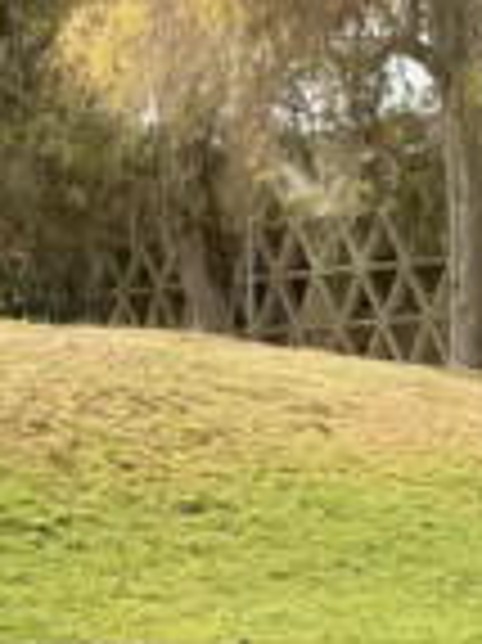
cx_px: 135
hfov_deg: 11.0
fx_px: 2492
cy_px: 829
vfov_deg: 14.2
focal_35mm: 134
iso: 64
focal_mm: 6.76
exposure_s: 1/1429
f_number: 1.78
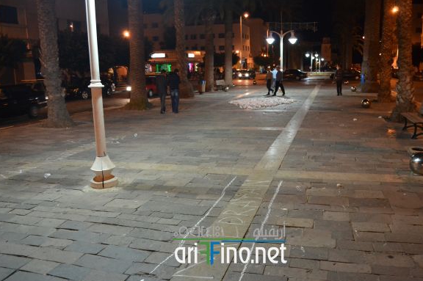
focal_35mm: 30
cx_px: 231
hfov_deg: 61.9
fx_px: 352
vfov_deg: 43.5
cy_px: 142
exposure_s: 1/60
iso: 2200
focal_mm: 18
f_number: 3.5
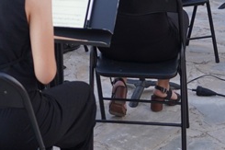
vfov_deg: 11.4
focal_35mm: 114
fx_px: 712
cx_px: 44
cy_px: -92
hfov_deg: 17.8
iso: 400
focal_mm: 31
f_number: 4
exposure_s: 1/60
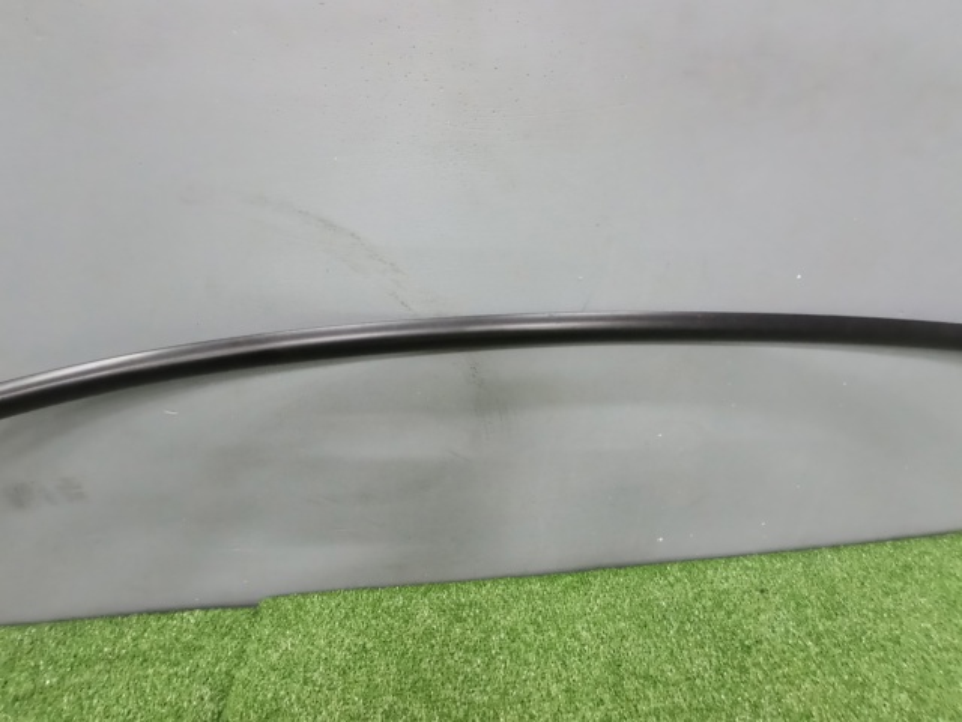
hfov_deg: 98.2
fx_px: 417
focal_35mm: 15
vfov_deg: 81.7
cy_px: 361
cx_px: 481
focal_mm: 1.65
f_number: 2.2
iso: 1141
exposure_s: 1/20
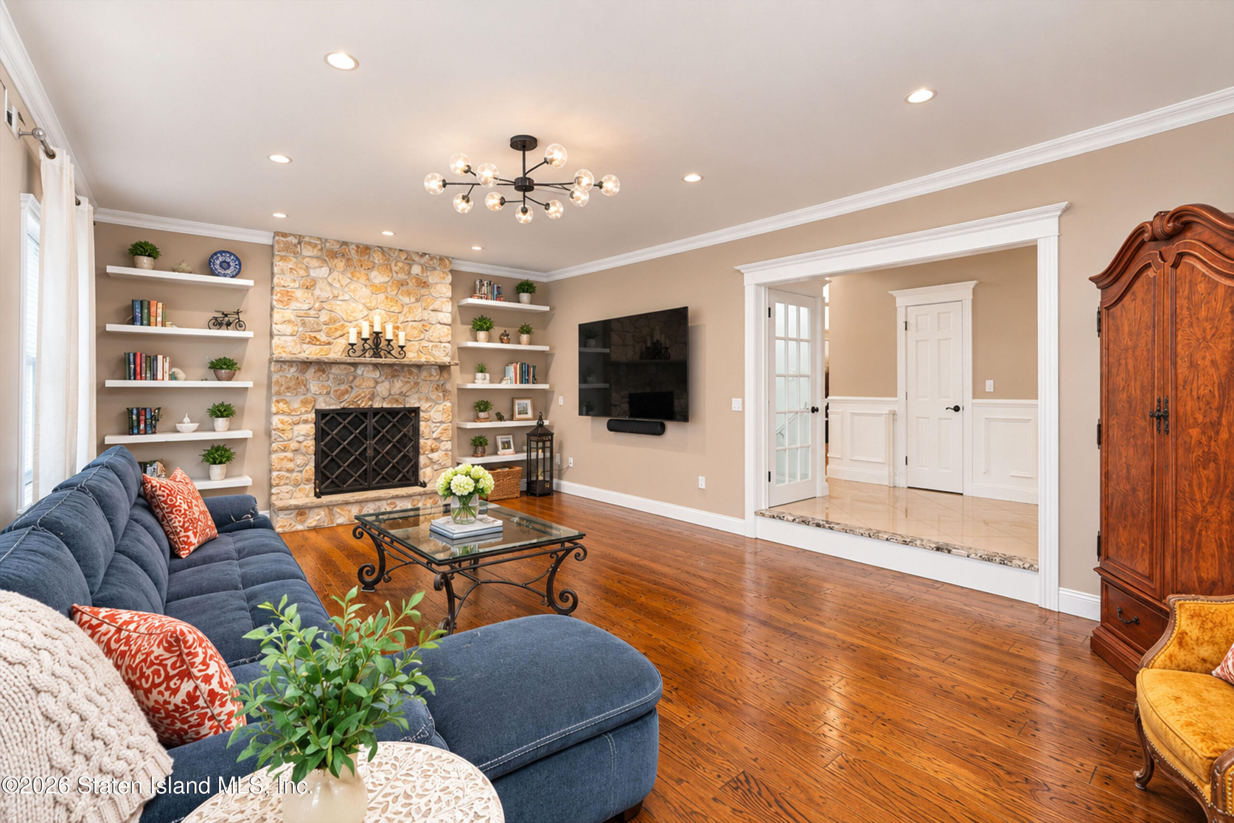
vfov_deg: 73.8
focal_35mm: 16
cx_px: 617
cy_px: 412
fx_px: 548
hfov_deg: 96.7
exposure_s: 1/13
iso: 64
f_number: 4
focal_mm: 16
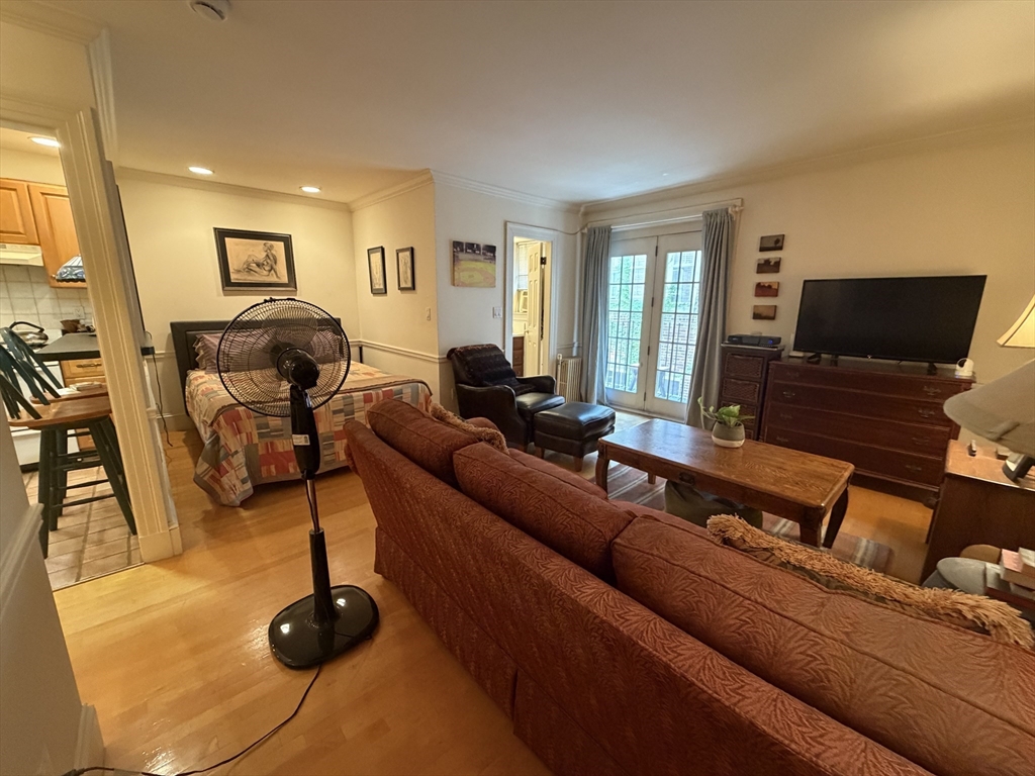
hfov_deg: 102.1
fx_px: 419
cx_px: 518
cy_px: 388
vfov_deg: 85.7
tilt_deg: -11.6
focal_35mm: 14
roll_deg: +0.2
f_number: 2.2
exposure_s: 1/60
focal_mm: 2.22
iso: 500
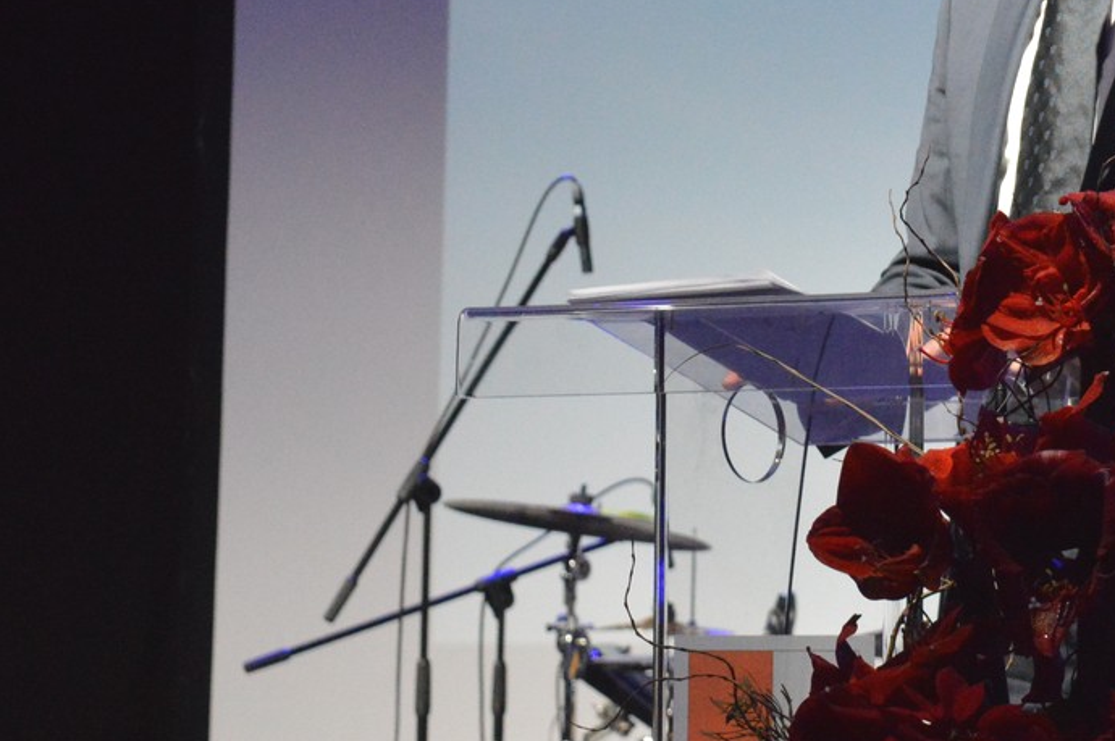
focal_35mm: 194
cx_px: 1130
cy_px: -50
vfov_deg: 7.0
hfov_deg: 10.5
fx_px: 6010
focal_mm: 55
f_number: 5.6
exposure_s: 1/160
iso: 3200
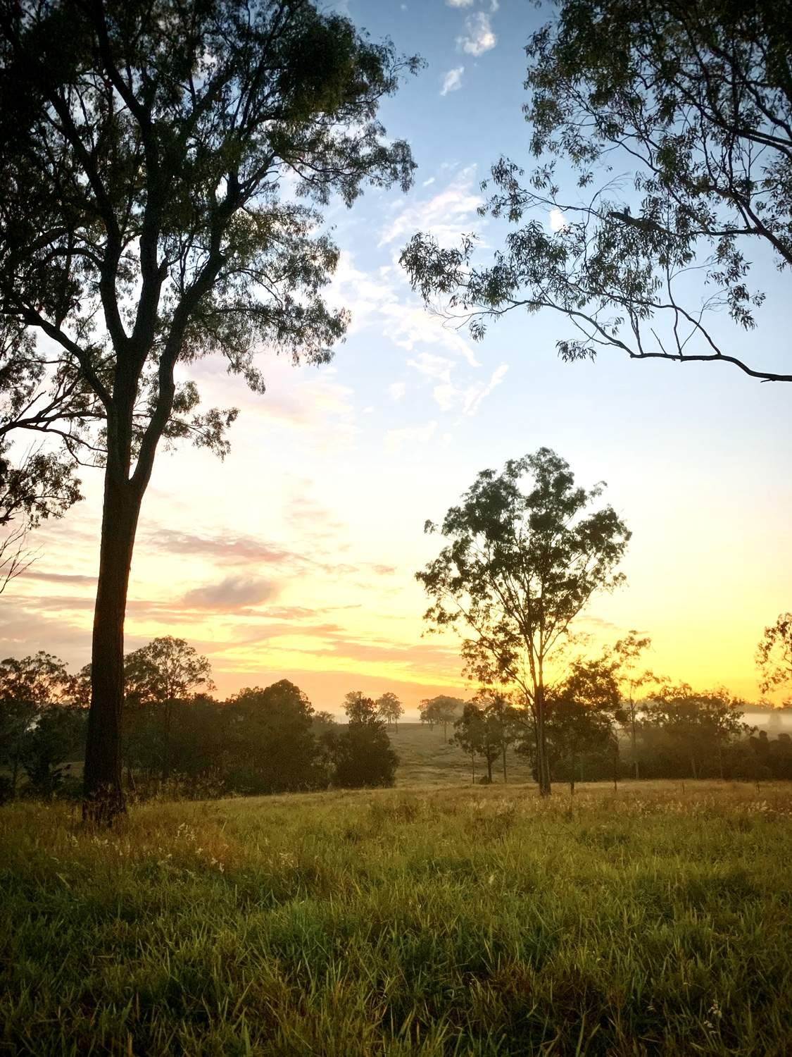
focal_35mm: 26
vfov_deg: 67.3
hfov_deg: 53.1
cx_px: 396
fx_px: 793
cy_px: 528
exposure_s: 1/59
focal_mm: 4.25
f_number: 1.8
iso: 400
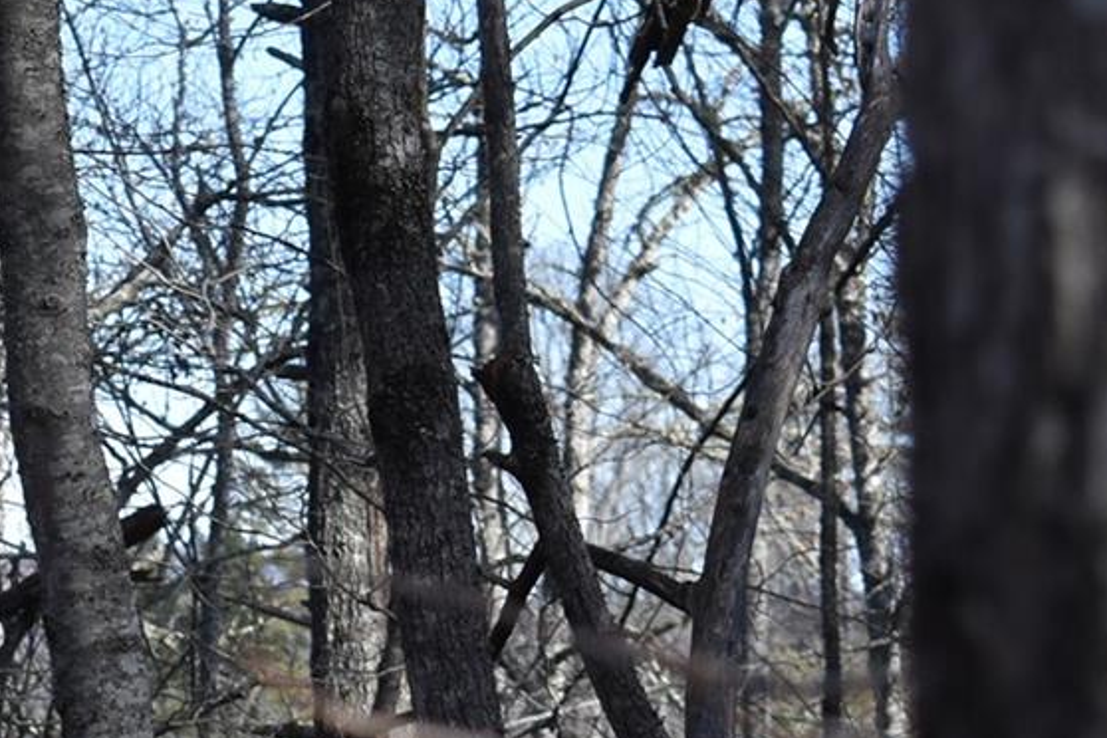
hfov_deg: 6.7
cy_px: 279
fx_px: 9311
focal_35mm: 303
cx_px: -800
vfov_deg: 4.5
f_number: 9
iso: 200
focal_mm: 55
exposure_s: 1/320
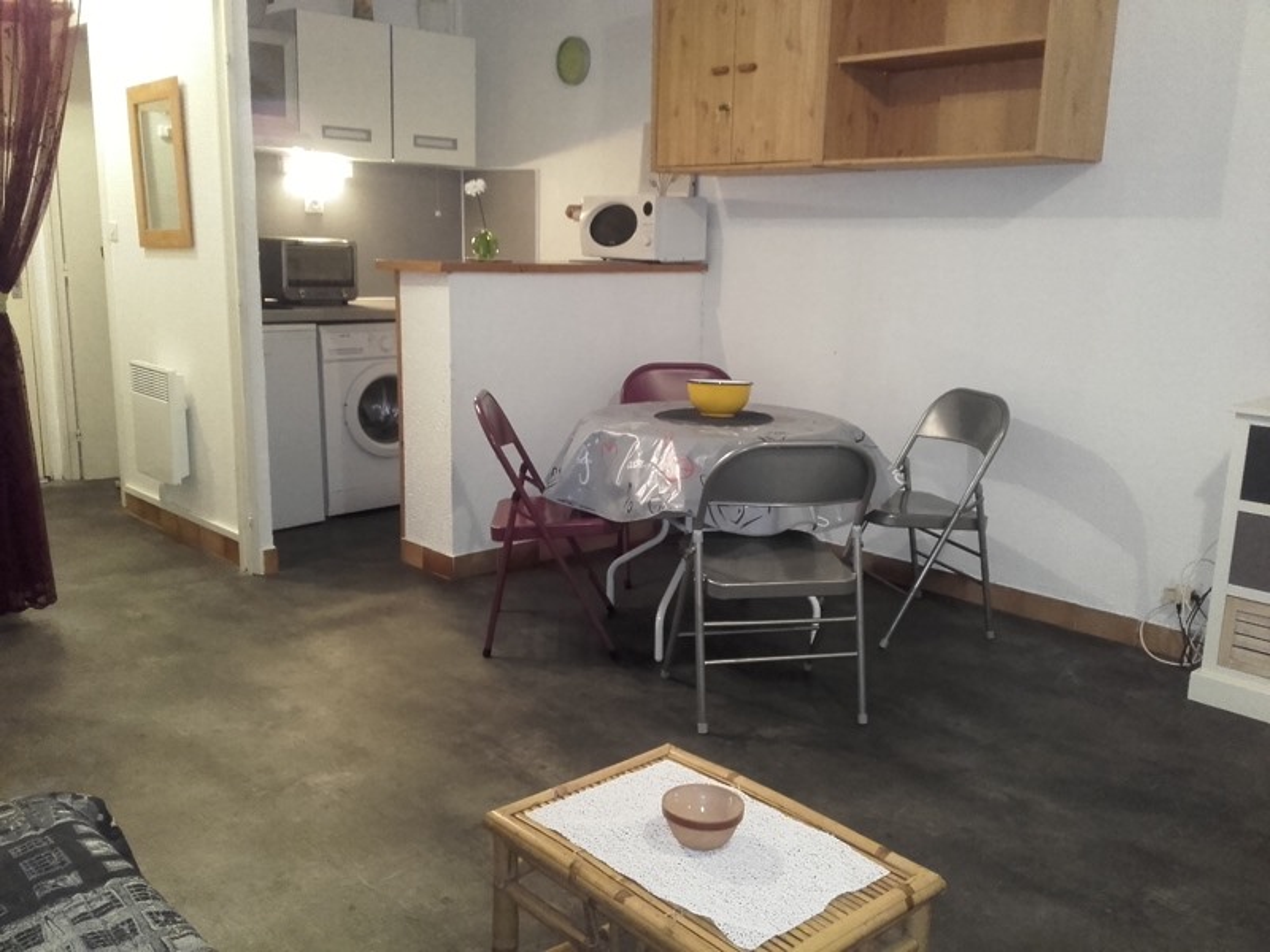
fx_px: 1137
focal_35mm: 31
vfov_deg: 45.4
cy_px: 476
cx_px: 635
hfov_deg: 58.4
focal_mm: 3.31
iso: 290
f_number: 2.2
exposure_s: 1/10
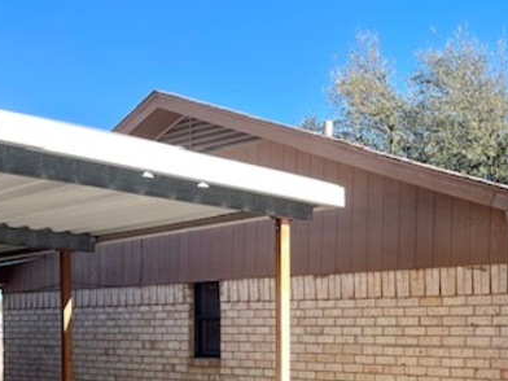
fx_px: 778
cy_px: 346
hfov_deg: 34.2
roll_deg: -0.3
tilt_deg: -1.6
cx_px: 459
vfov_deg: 26.6
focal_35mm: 53
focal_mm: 5.1
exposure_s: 1/1883
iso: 50
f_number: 1.6
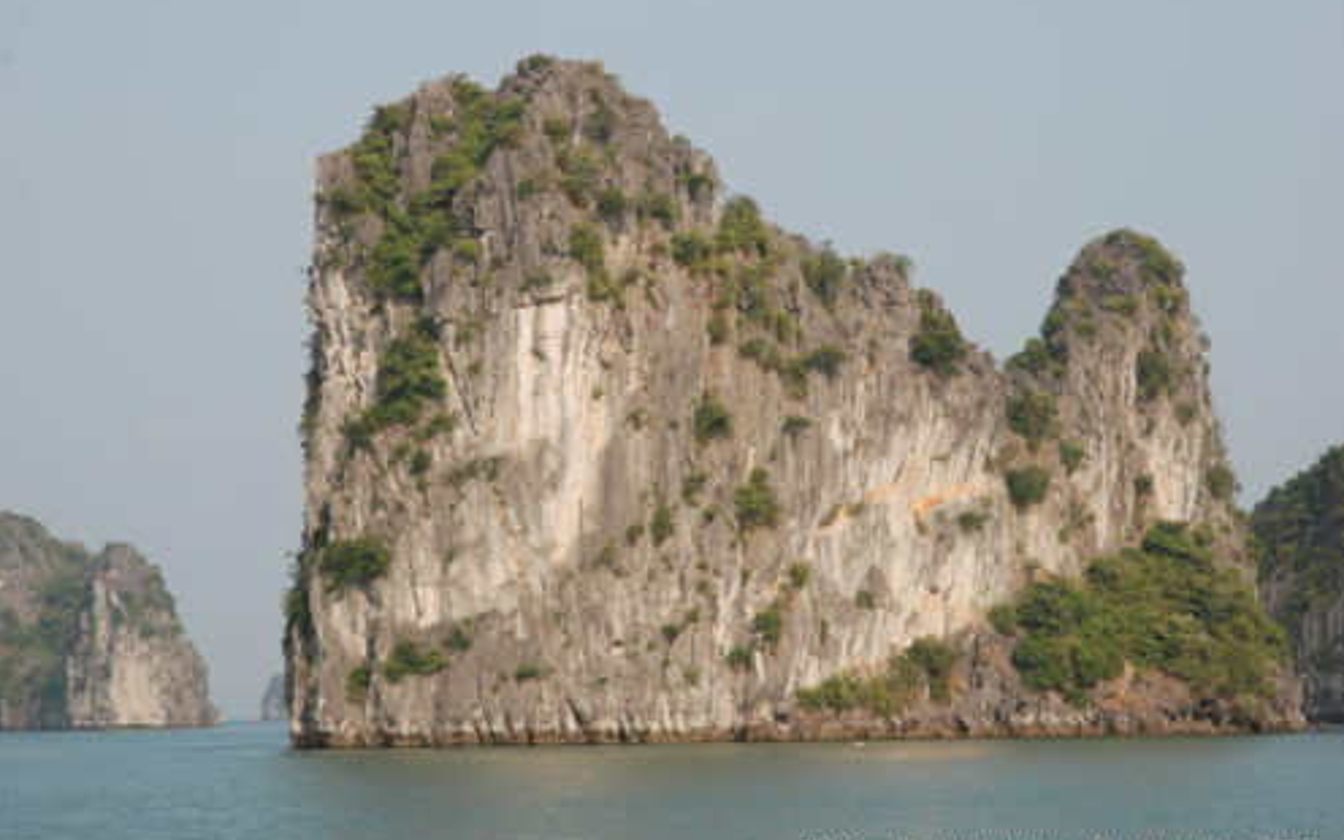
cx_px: 675
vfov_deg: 12.1
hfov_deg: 19.3
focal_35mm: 108
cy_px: 438
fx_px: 3956
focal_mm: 70
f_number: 14
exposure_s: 1/100
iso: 125
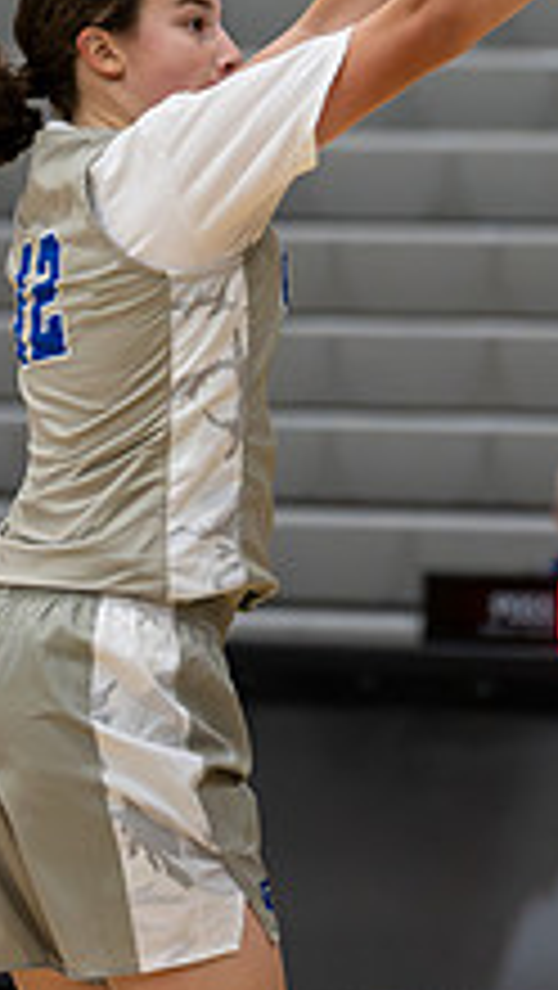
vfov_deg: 5.8
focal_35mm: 371
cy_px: 328
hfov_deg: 3.3
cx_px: 338
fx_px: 9744
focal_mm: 110
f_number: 2.8
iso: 4000
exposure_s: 1/1000
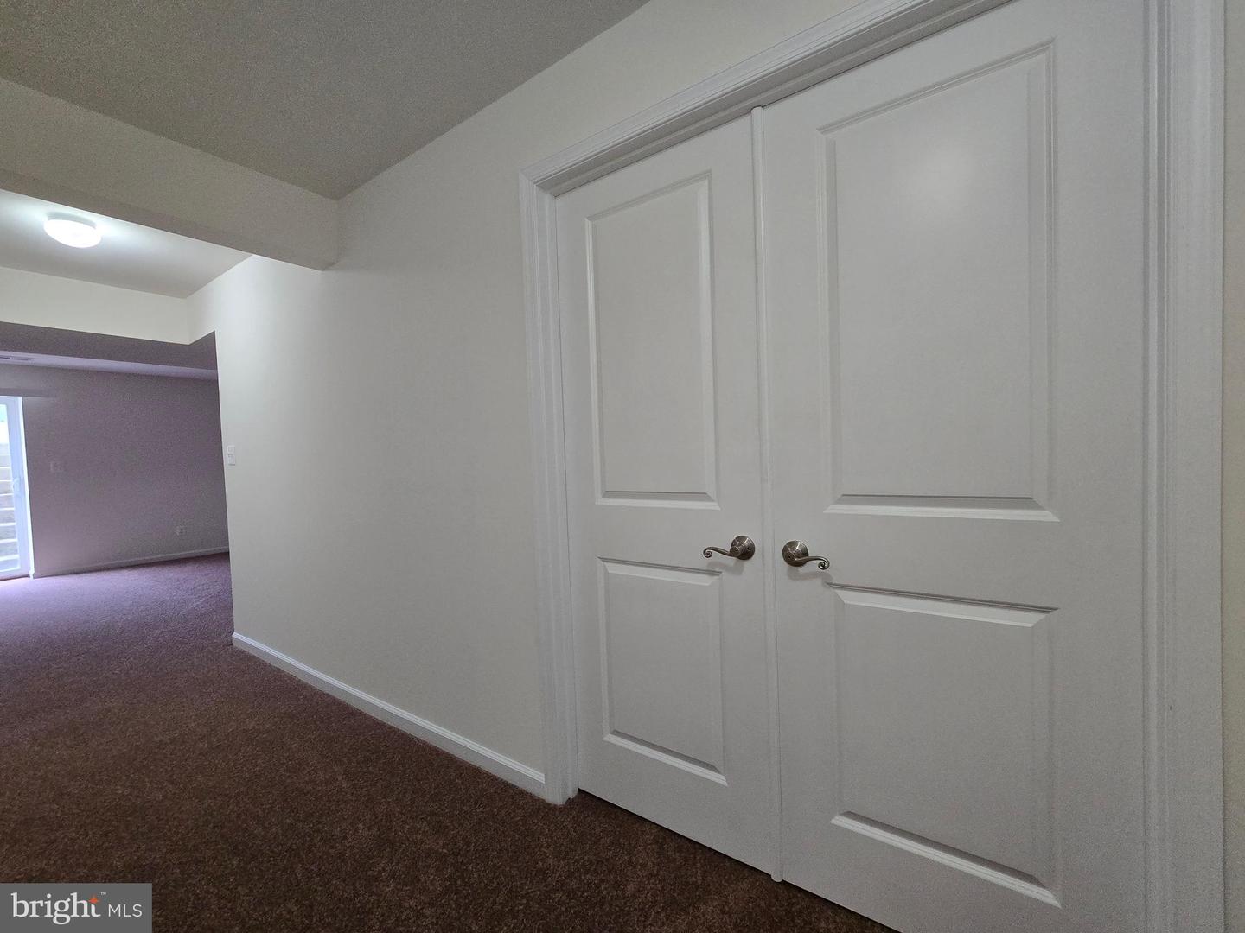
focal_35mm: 13
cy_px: 466
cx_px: 622
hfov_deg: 106.2
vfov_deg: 89.9
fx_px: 468
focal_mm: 2.2
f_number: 2.2
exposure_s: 1/60
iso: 320
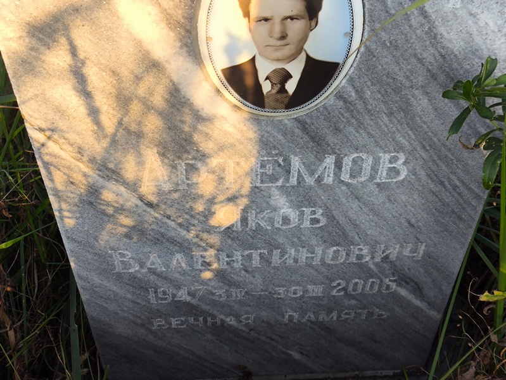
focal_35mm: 50
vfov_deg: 29.1
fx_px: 731
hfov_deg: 38.2
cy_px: 190
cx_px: 253
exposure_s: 1/264
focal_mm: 4.71
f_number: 1.7
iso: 50
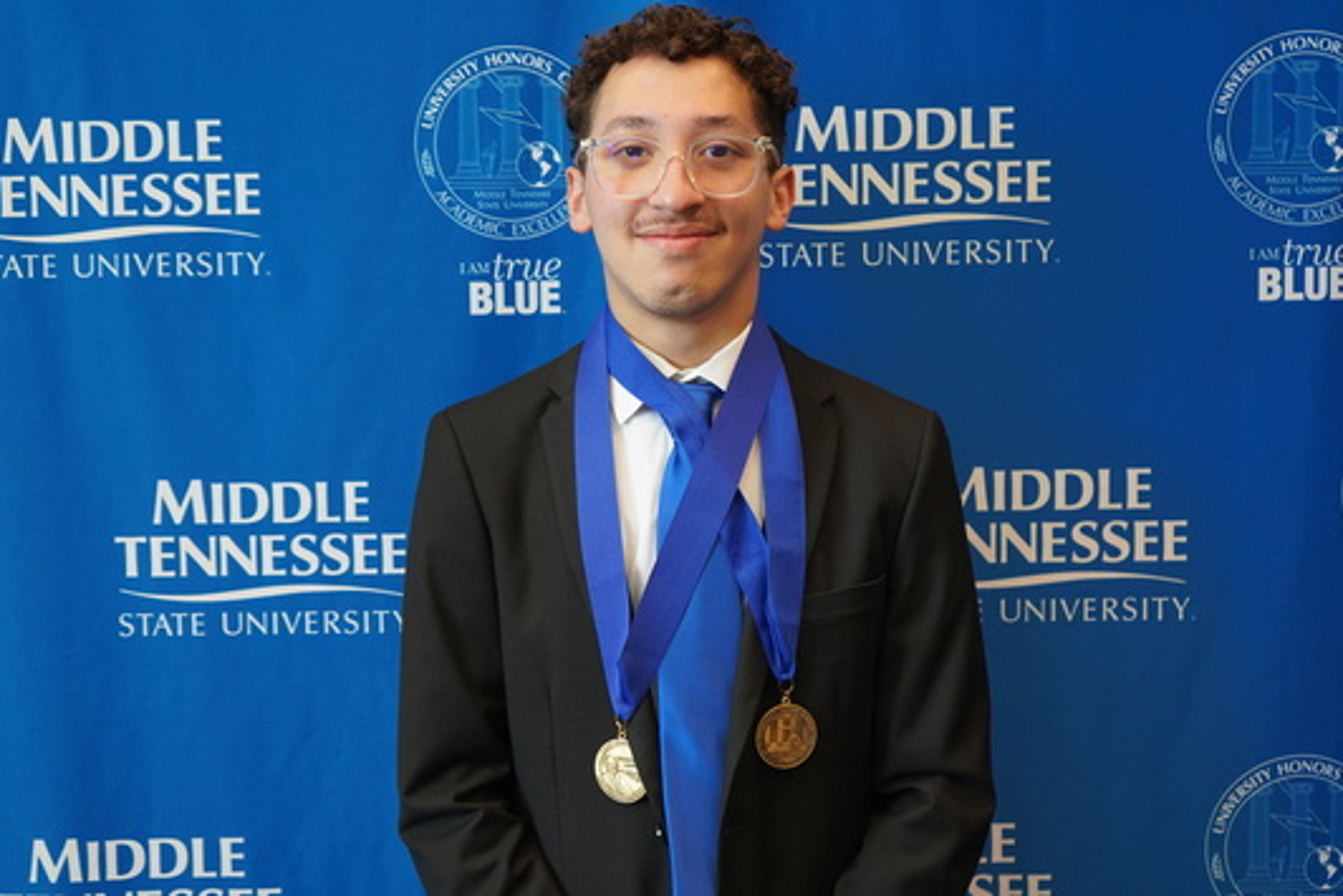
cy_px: 439
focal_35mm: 53
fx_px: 1978
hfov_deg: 37.5
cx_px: 634
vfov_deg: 25.5
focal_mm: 47
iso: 1000
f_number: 4.5
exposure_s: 1/160
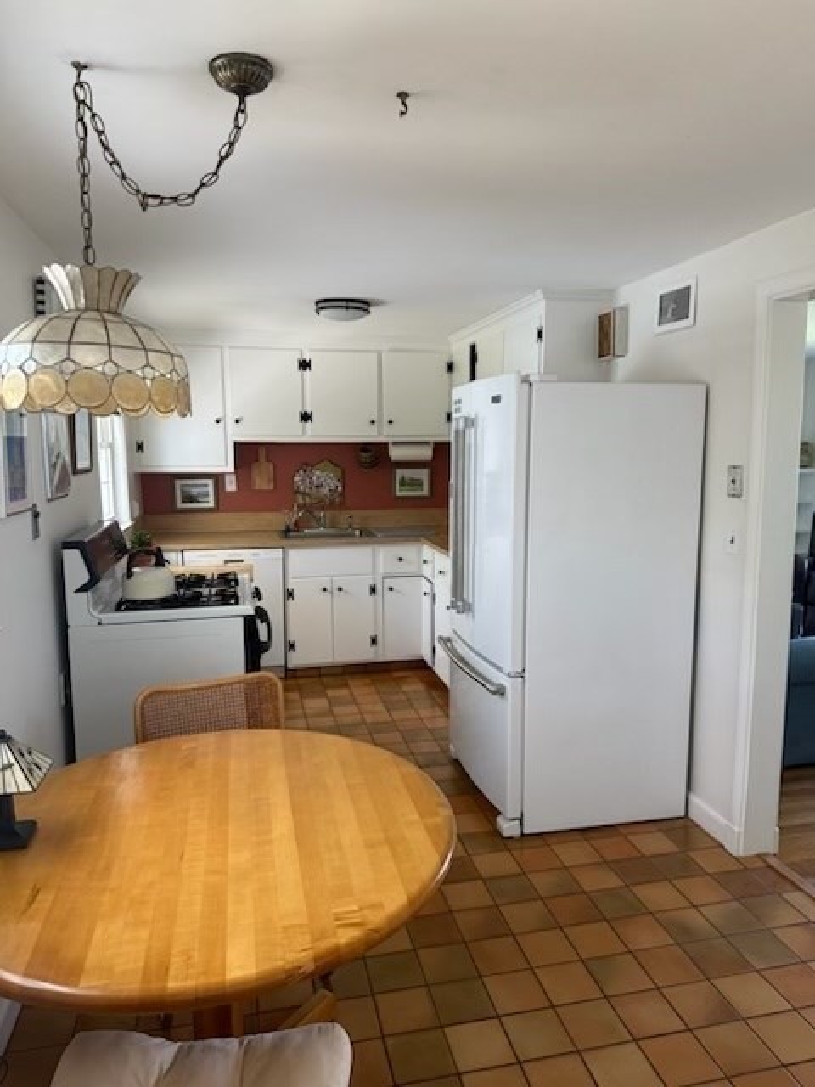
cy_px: 544
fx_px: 753
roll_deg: +0.2
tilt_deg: -7.0
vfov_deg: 71.6
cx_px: 408
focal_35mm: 24
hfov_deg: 56.8
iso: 200
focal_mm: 6.76
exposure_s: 1/109
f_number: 1.78
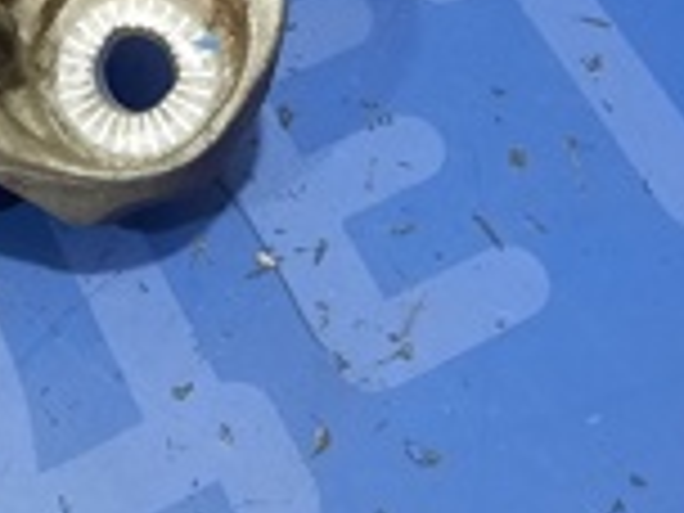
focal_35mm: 105
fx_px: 2075
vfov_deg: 13.6
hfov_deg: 17.5
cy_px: -126
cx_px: -212
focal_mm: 4.6
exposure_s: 1/30
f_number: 2
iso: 250
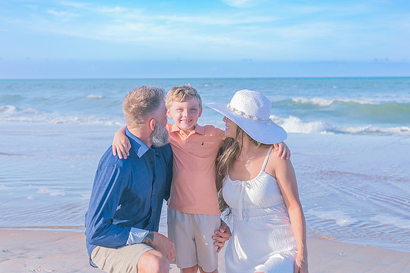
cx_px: 215
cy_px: 118
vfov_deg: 23.7
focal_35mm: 57
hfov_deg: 35.0
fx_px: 650
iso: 160
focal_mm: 48
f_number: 4
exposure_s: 1/200
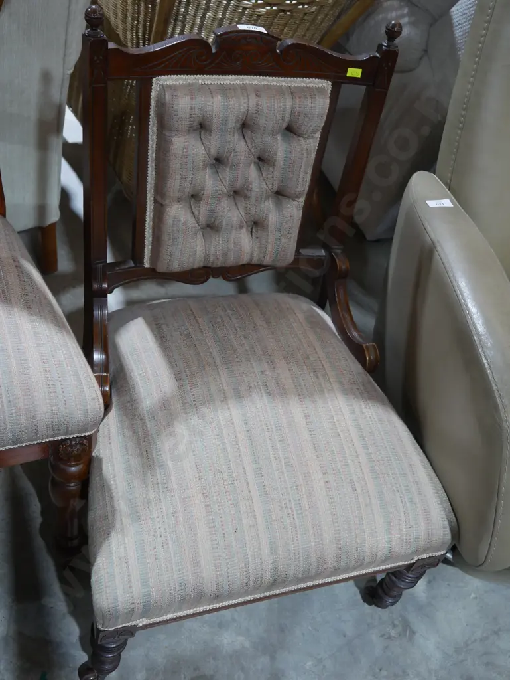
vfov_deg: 46.8
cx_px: 255
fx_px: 785
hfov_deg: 36.0
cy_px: 340
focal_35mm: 40
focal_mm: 20
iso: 800
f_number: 4.5
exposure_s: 1/60
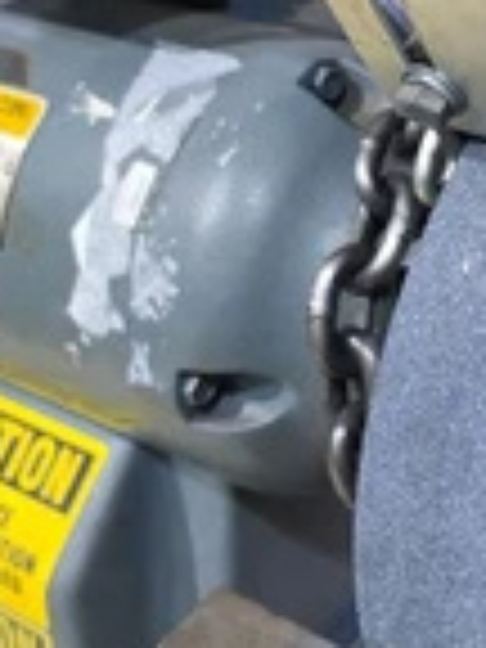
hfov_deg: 21.7
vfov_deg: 30.1
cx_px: 540
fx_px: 1198
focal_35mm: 64
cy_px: 238
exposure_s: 1/120
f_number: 1.4
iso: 1000
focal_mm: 6.5
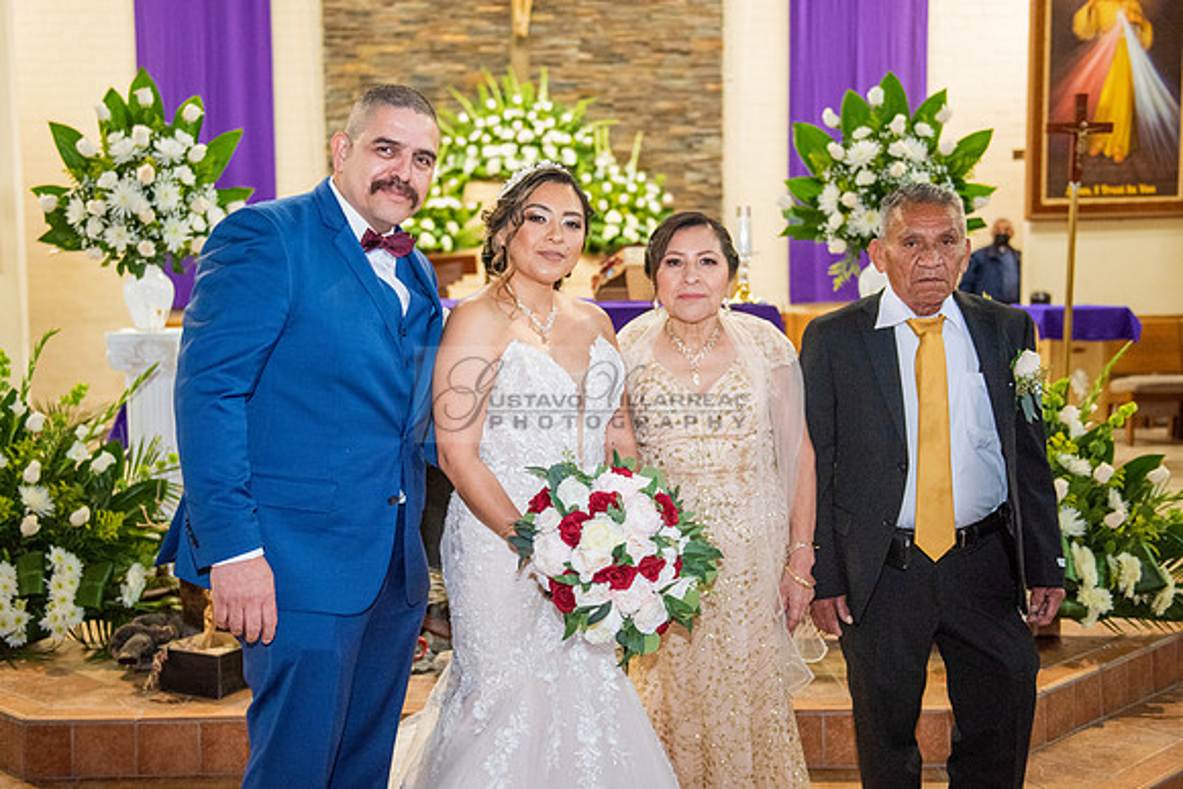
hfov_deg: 43.4
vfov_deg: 29.8
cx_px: 549
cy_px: 387
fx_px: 1485
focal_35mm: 45
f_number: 2.8
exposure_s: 1/160
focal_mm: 40
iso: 2000
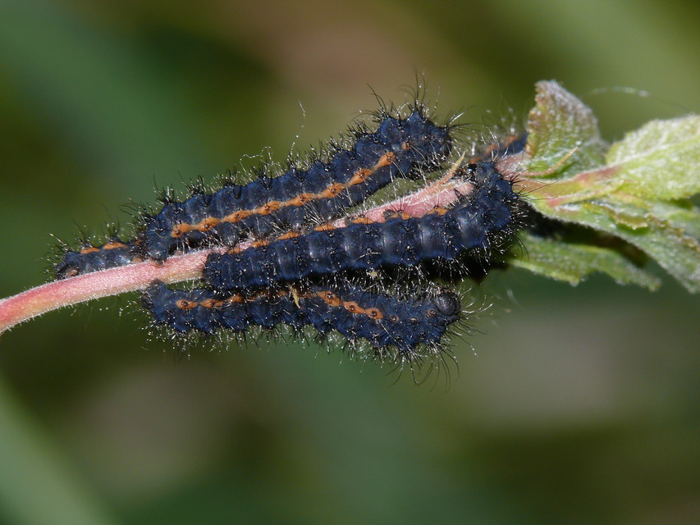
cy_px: 262
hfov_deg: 4.7
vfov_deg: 3.5
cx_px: 350
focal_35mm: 420
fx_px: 8494
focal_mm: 88.8
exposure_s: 1/250
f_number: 11
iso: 100
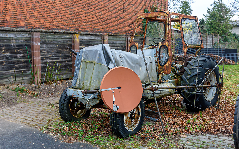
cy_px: 76
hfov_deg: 50.9
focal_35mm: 39
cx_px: 120
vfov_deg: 33.1
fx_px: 251
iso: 200
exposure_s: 1/200
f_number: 6.3
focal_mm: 25
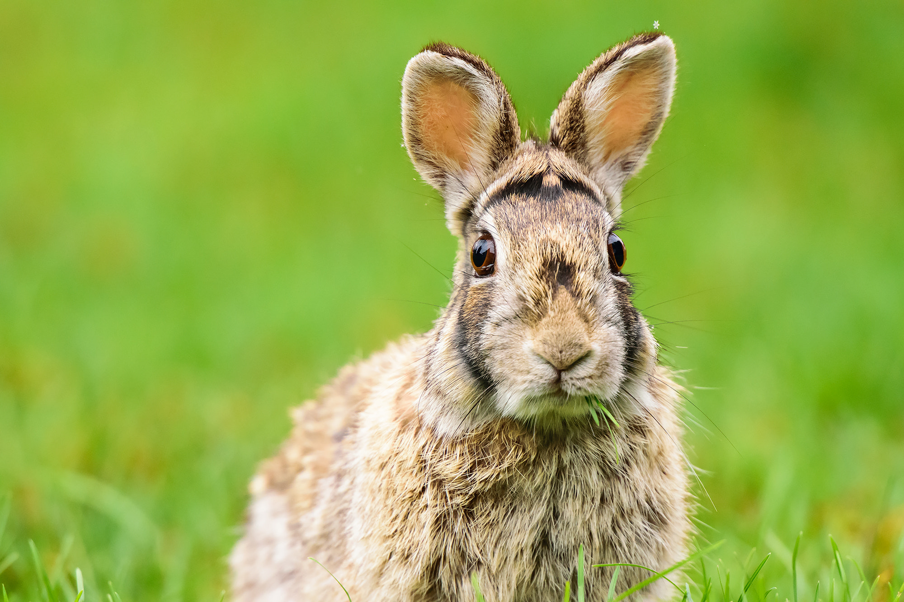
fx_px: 12805
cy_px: 301
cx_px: 452
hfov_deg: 4.0
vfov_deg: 2.7
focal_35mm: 510
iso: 2200
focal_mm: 340
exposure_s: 1/1000
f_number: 4.8
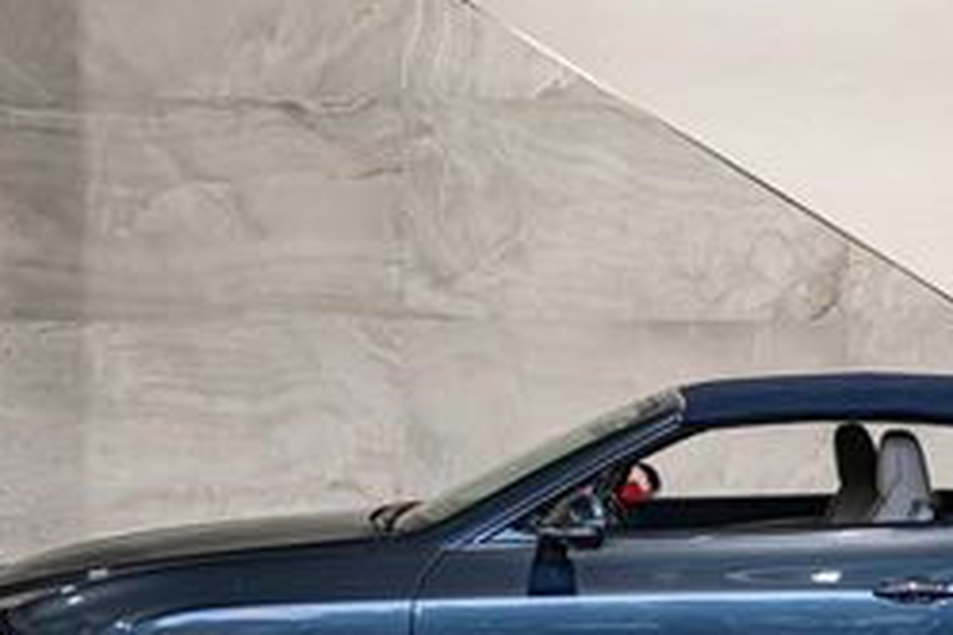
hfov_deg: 22.3
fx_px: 2382
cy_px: 446
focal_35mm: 90
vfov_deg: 15.1
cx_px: 750
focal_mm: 35
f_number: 4
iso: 1250
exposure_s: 1/125
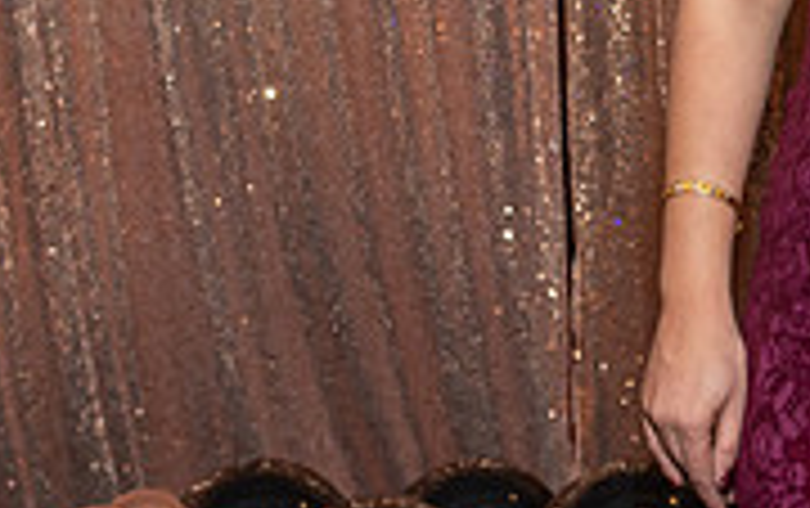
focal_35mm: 145
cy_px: -441
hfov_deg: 14.3
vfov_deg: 8.7
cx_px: 731
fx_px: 3205
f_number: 5
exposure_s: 1/250
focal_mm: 23
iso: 400
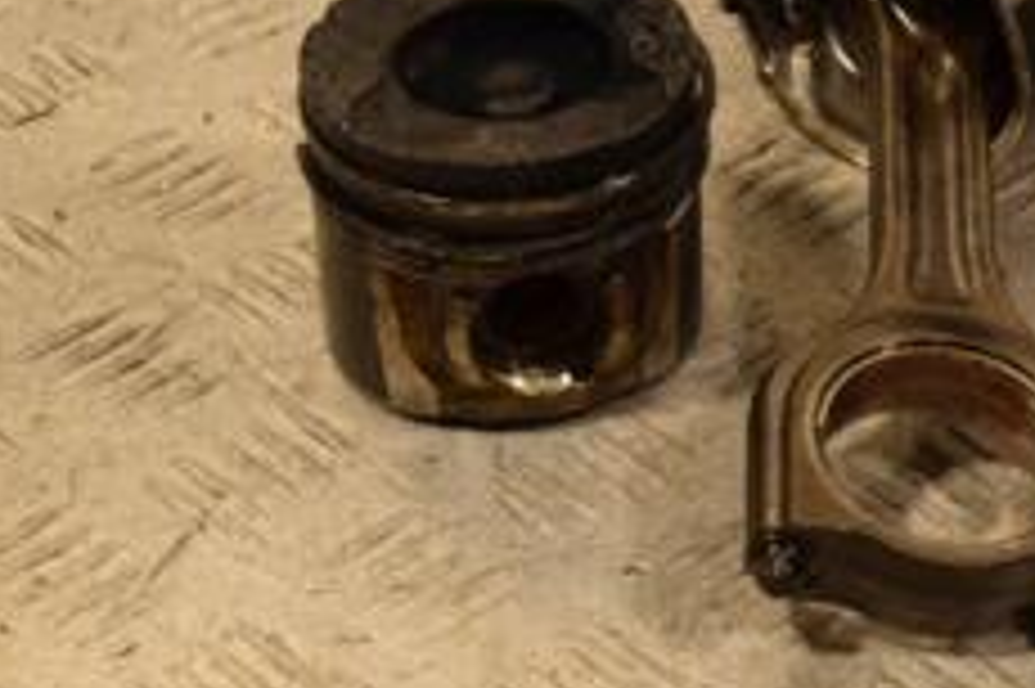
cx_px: 1152
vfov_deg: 9.2
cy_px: 180
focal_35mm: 149
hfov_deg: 13.5
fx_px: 4281
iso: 800
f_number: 6.3
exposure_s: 1/160
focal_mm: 38
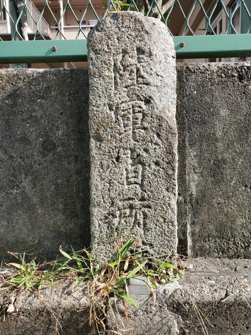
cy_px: 168
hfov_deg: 53.1
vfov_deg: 67.3
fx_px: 251
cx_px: 126
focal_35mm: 26
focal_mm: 4.3
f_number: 2.4
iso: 50
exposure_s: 1/406
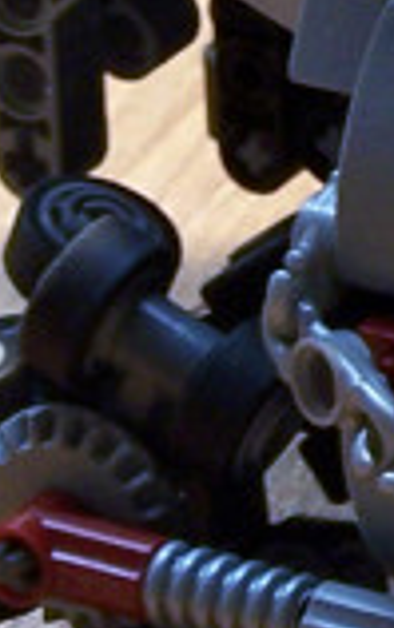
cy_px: -12
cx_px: 1102
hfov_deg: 1.6
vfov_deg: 2.6
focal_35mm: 803
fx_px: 13771
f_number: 3.2
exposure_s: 1/8
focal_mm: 19.4
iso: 80
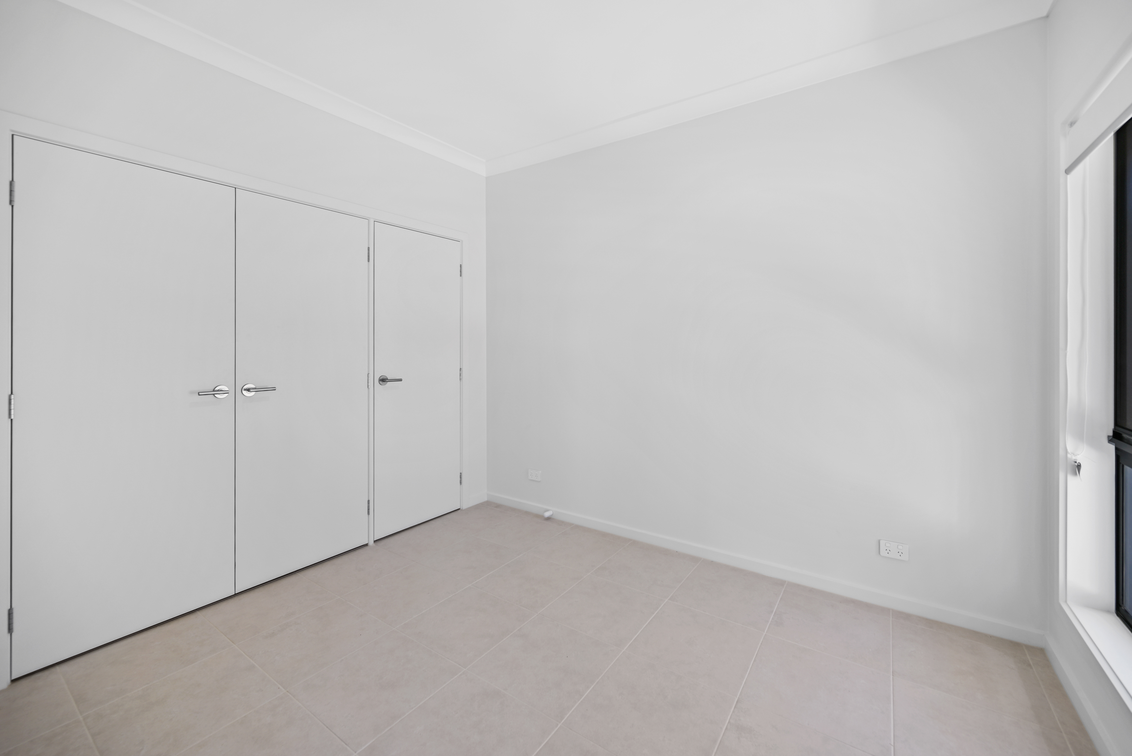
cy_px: 378
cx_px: 566
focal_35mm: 14
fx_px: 440
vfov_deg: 81.3
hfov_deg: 104.2
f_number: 4
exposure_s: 1/8
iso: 100
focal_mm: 14
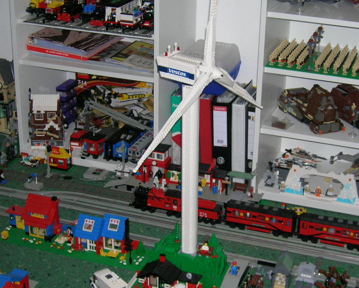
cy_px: 144
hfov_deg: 29.0
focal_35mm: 65
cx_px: 233
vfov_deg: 23.5
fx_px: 691
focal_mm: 7
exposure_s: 1/60.1
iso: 86
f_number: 3.1
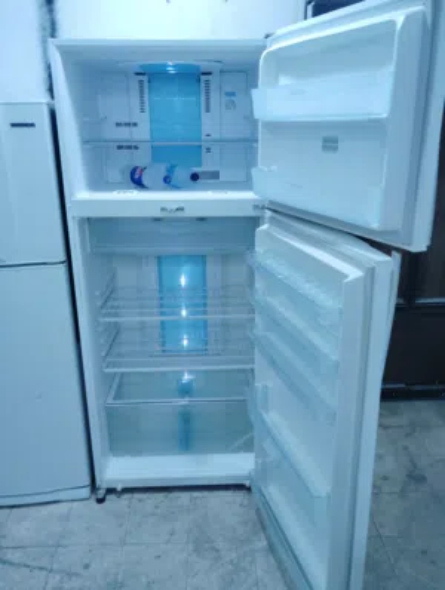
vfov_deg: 61.6
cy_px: 295
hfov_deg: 48.4
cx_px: 222
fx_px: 495
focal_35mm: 29
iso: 213
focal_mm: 4.25
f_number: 1.8
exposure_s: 1/50
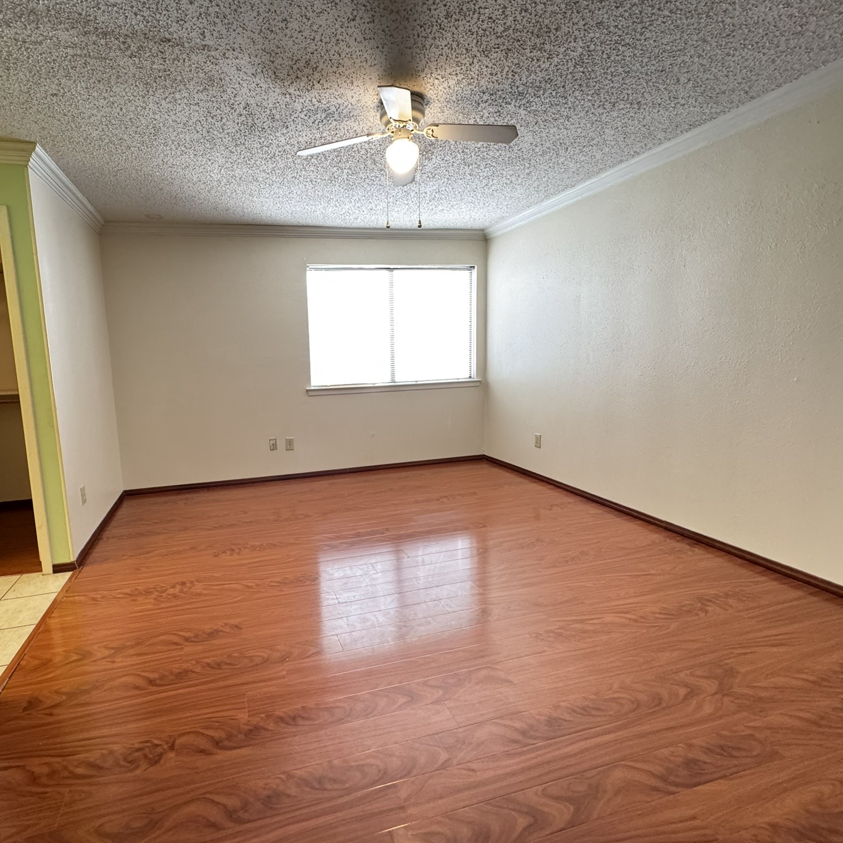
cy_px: 414
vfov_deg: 84.0
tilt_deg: -8.1
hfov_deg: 82.9
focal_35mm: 17
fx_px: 468
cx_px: 335
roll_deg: +2.7
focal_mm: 2.22
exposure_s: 1/60
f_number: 2.2
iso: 500
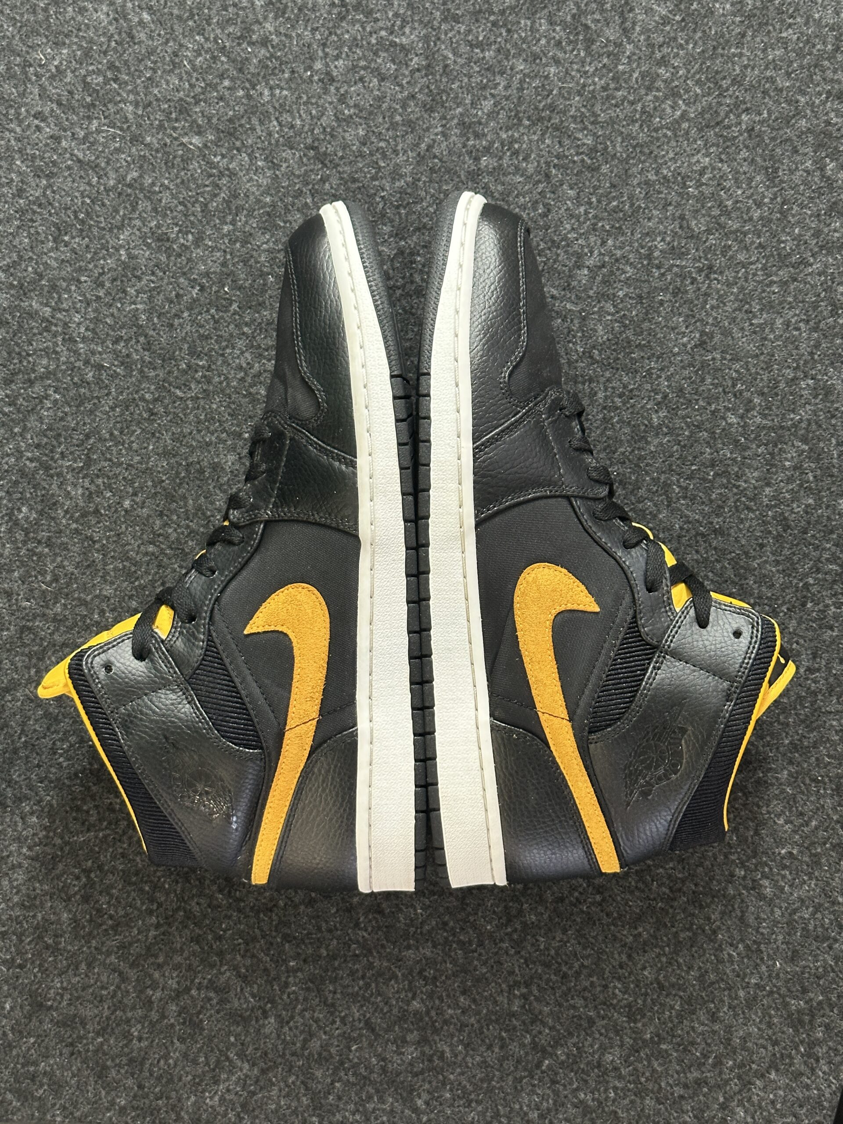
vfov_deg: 39.7
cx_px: 422
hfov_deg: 30.3
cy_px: 562
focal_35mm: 48
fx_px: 1559
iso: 400
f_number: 1.78
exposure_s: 1/34
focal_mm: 6.86
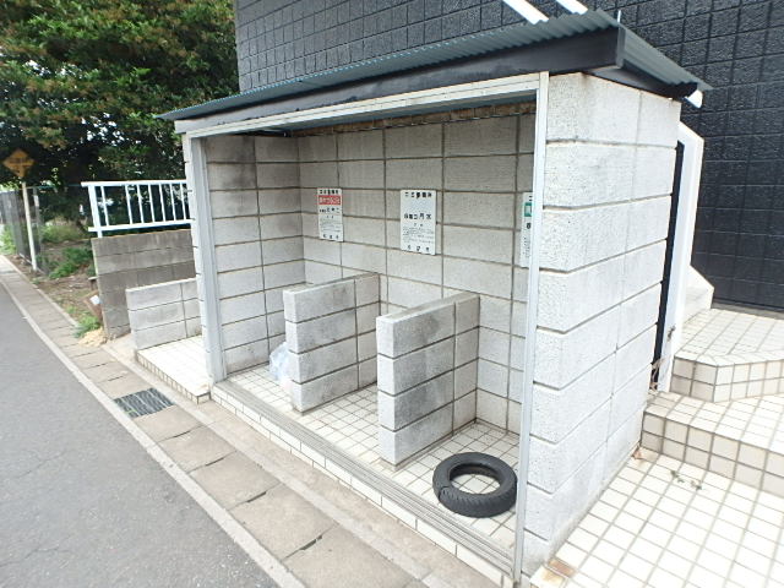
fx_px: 476
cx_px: 392
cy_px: 294
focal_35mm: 21
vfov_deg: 63.4
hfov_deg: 79.0
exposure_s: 1/100
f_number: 3.5
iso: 125
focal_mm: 3.7
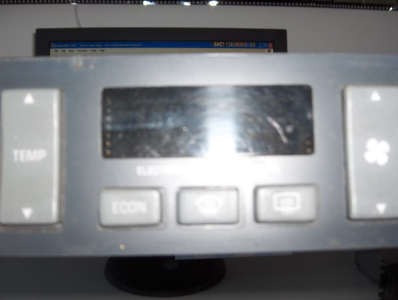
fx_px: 449
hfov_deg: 47.8
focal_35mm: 39
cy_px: 150
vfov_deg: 36.9
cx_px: 199
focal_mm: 8
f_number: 4.8
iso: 100
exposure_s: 1/60
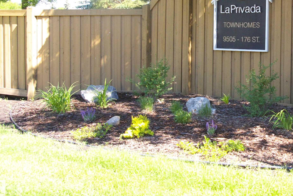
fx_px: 480
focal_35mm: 59
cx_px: 229
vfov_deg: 22.7
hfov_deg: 33.1
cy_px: 41
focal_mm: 24
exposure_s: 1/180
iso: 800
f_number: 9.5
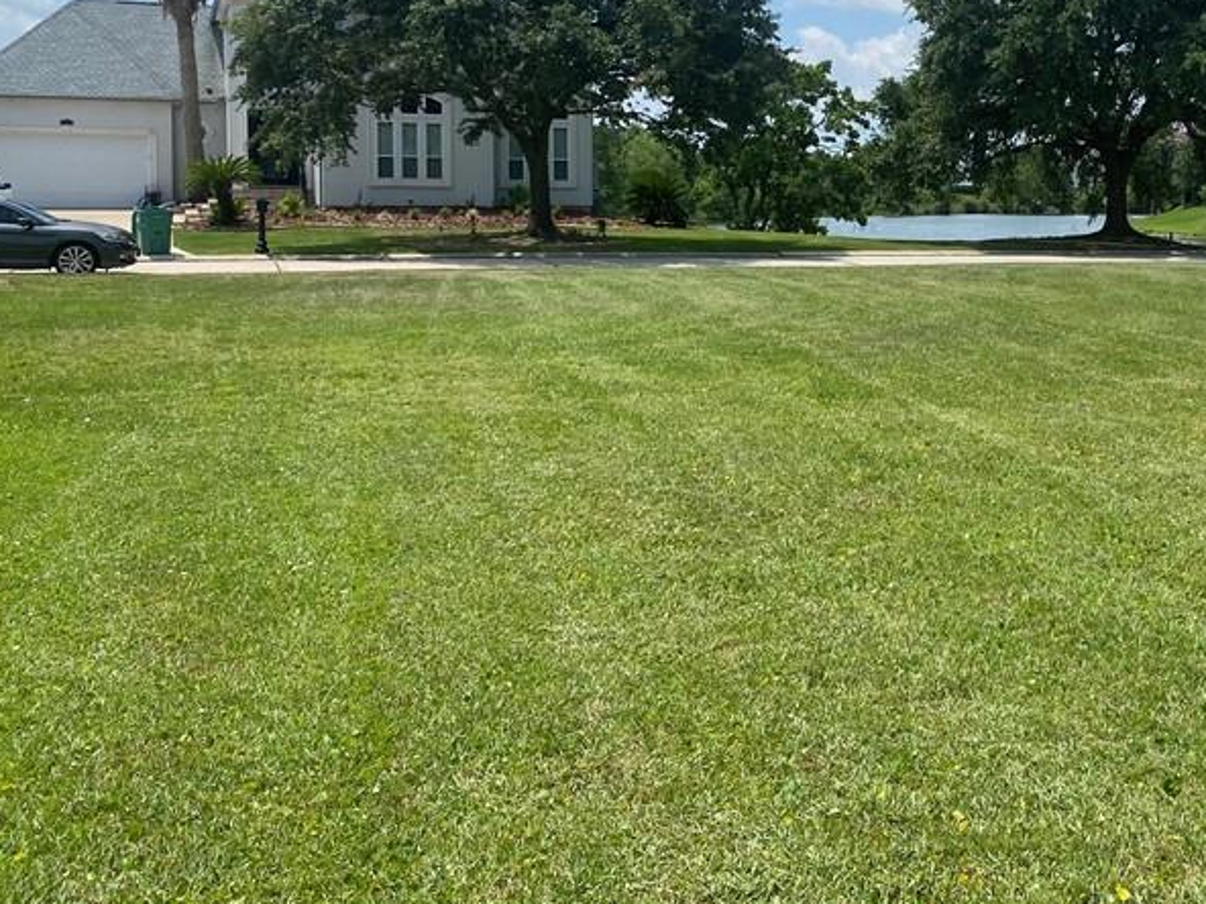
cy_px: 281
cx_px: 935
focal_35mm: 45
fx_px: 1568
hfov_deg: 40.6
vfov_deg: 31.8
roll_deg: -1.9
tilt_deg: -2.9
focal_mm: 4.25
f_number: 1.8
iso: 32
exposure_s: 1/3610
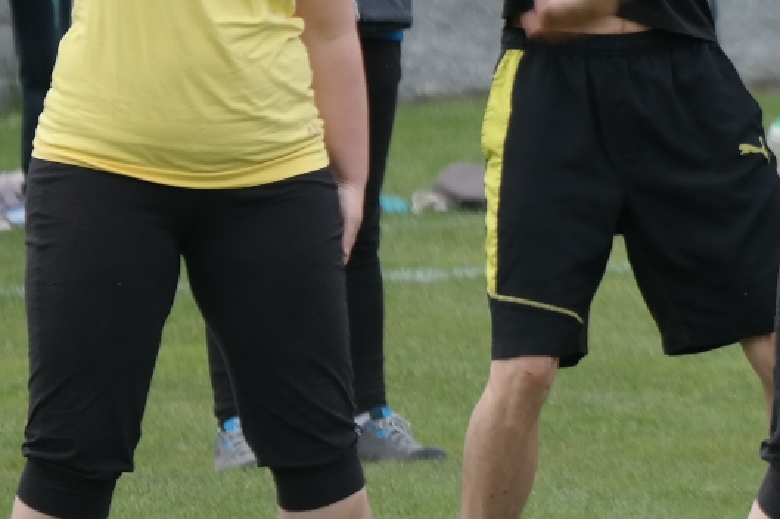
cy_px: -31
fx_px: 20180
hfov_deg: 2.2
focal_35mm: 932
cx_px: 787
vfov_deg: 1.5
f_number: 5.6
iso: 200
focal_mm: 200
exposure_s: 1/320
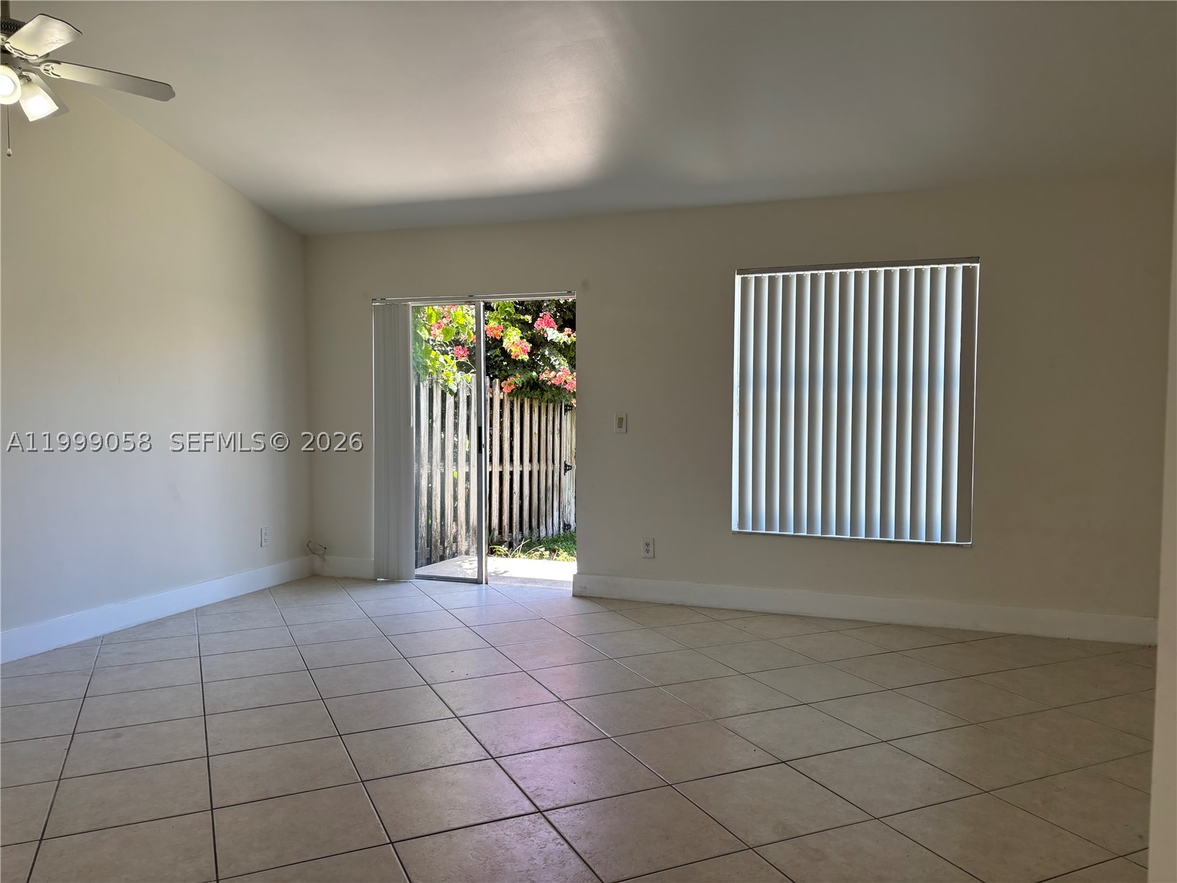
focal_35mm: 26
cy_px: 442
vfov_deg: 53.1
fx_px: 884
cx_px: 588
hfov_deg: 67.3
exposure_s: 1/135
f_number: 1.6
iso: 32
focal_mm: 5.96
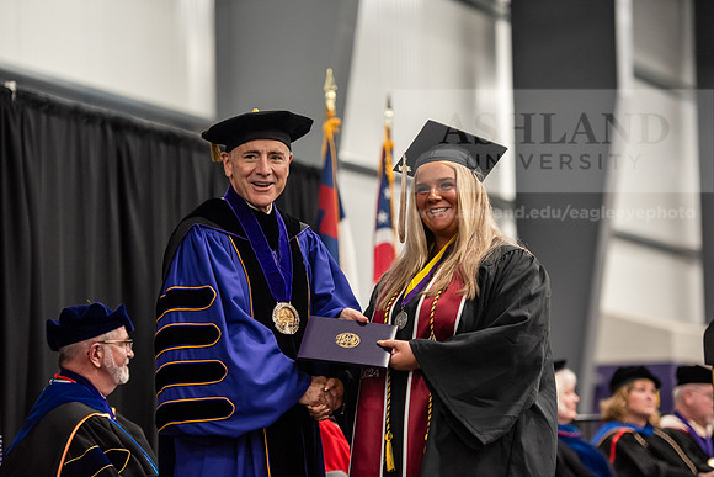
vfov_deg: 11.2
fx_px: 2420
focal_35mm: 122
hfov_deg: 16.8
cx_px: 357
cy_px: 238
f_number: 3.2
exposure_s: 1/200
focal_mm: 122
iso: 2000
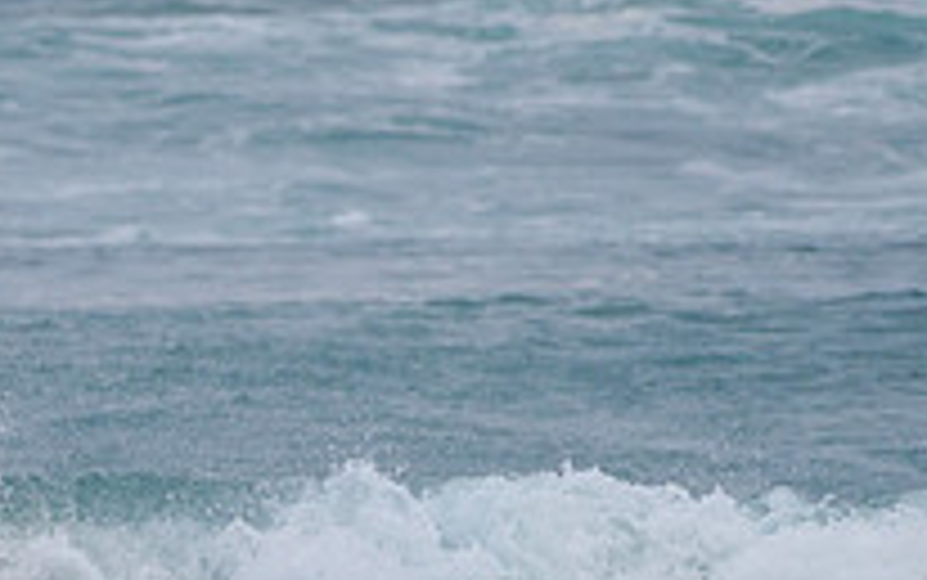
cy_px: 722
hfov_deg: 1.2
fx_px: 44438
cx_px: -225
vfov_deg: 0.7
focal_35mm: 1758
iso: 640
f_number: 5.6
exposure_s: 1/2000
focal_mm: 500
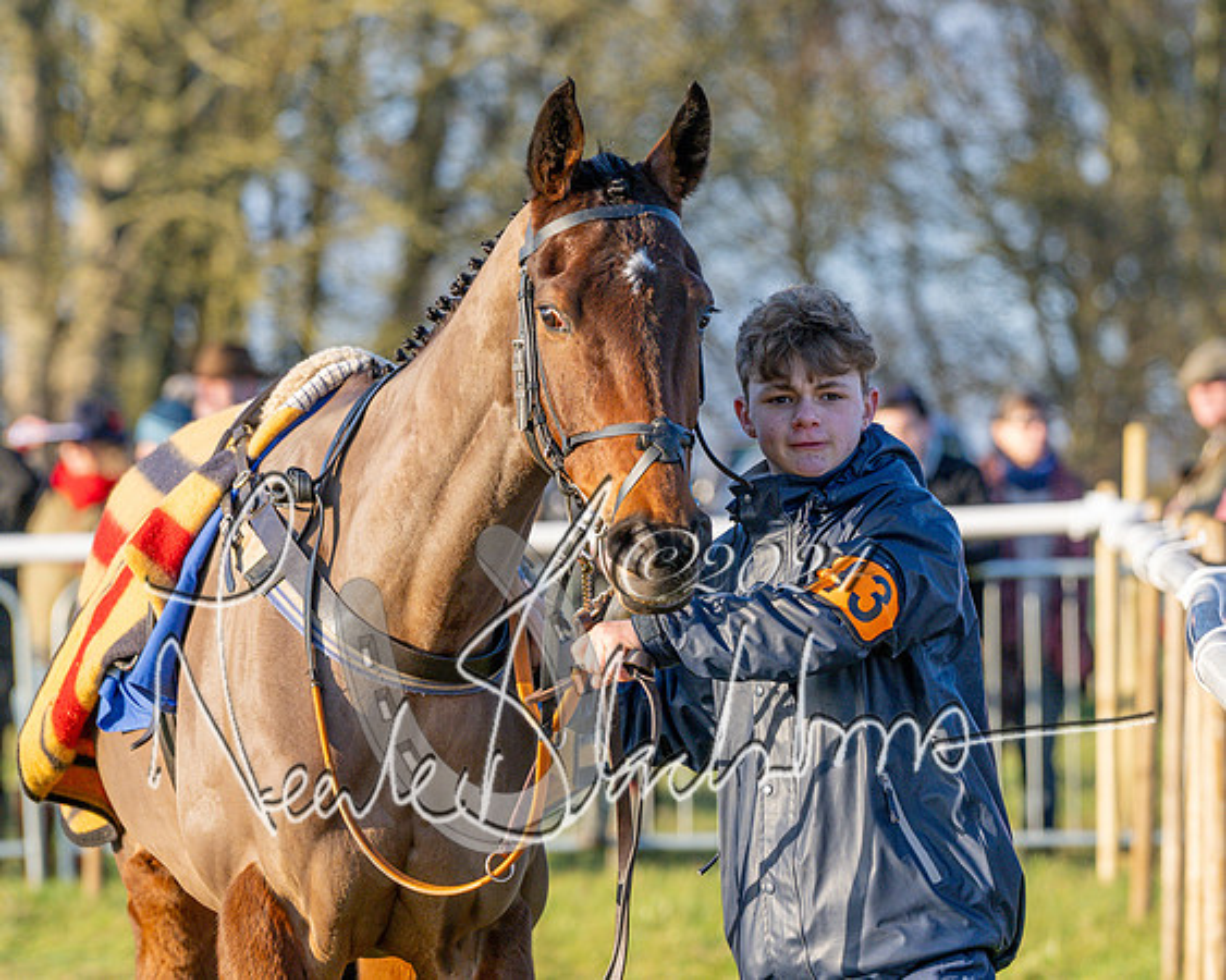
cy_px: 477
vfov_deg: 5.6
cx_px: 776
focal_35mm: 274
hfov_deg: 7.1
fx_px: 9947
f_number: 4
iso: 400
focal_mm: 150
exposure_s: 1/1000
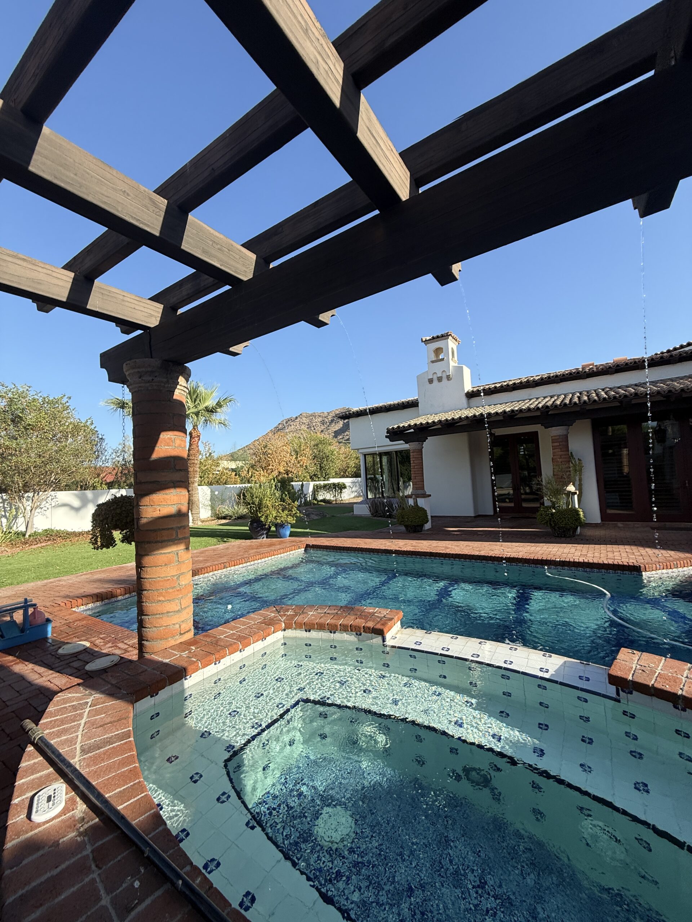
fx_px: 373
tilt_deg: +7.8
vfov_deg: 102.1
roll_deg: +5.2
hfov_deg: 85.7
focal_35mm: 14
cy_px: 461
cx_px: 346
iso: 50
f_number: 2.2
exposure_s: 1/1312
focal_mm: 2.22
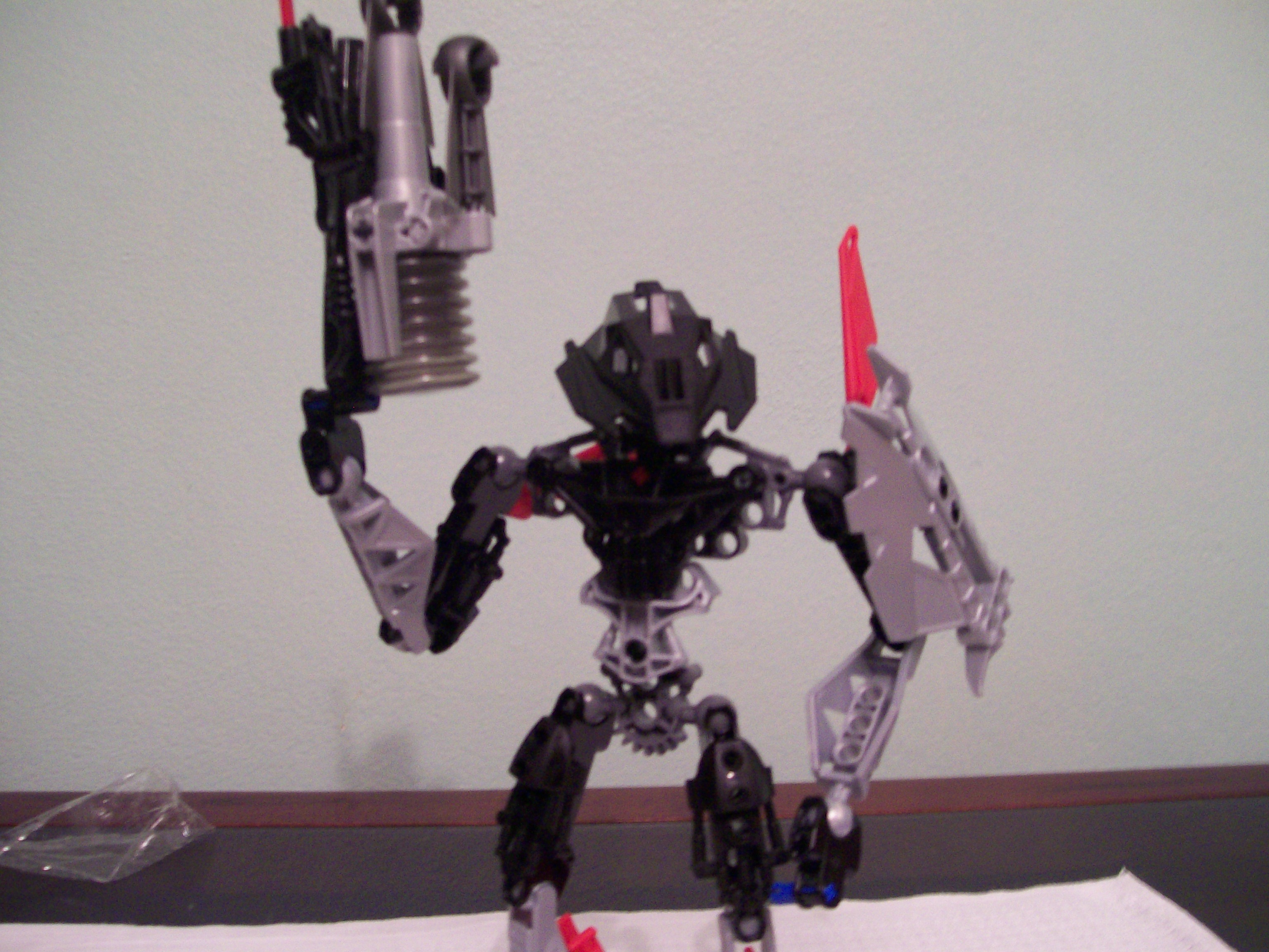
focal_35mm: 36
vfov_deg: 39.7
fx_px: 1320
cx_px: 634
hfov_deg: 51.4
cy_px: 476
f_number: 2.7
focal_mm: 6
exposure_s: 1/8.2
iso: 160
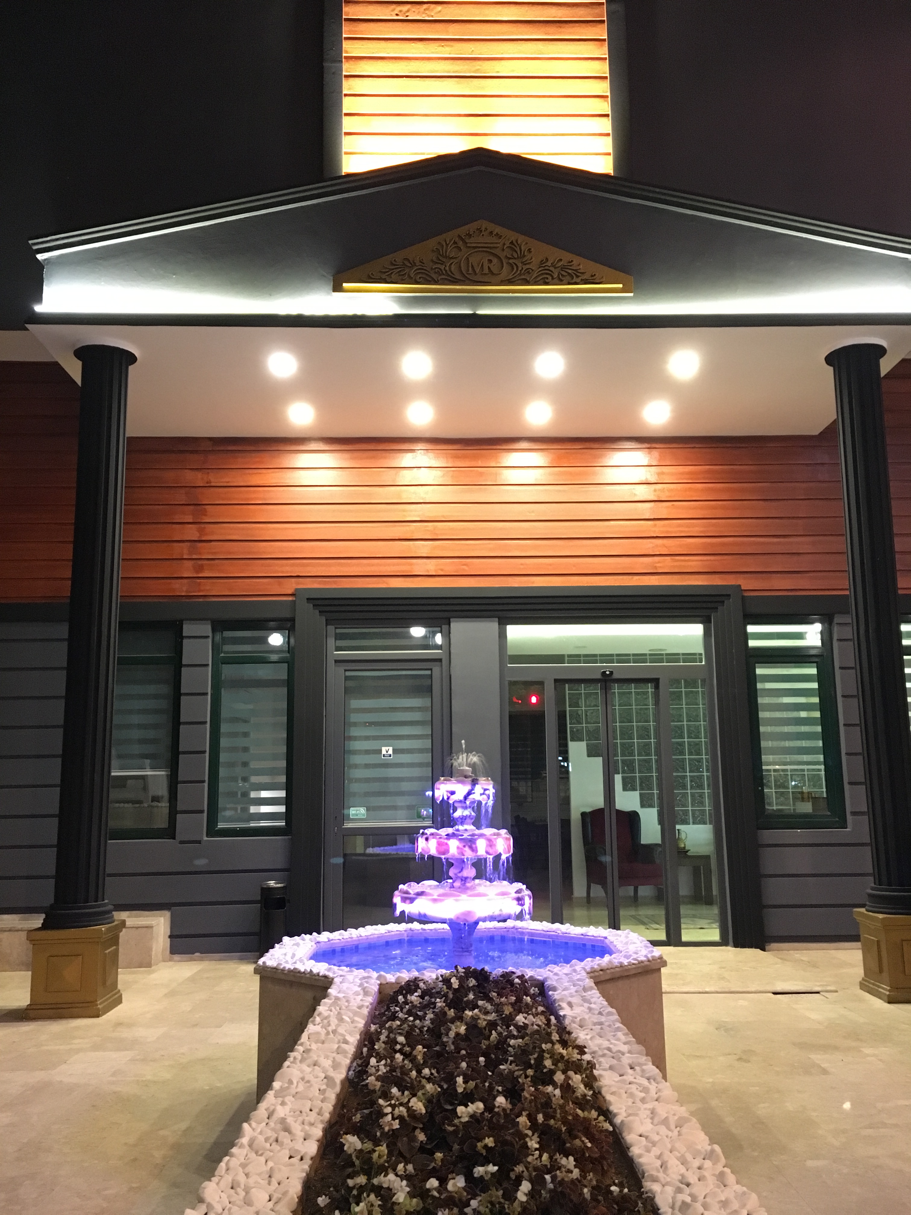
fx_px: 1018
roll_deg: +0.0
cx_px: 456
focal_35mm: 29
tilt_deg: +9.0
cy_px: 608
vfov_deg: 61.7
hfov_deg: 48.2
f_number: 2.2
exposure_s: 1/17
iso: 500
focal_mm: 4.15
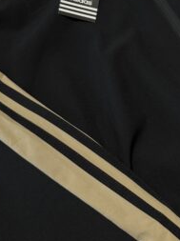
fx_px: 528
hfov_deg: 18.2
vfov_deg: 25.5
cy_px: 77
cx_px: 226
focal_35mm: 76
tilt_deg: -67.9
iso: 160
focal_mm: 6.76
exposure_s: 1/100
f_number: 1.78
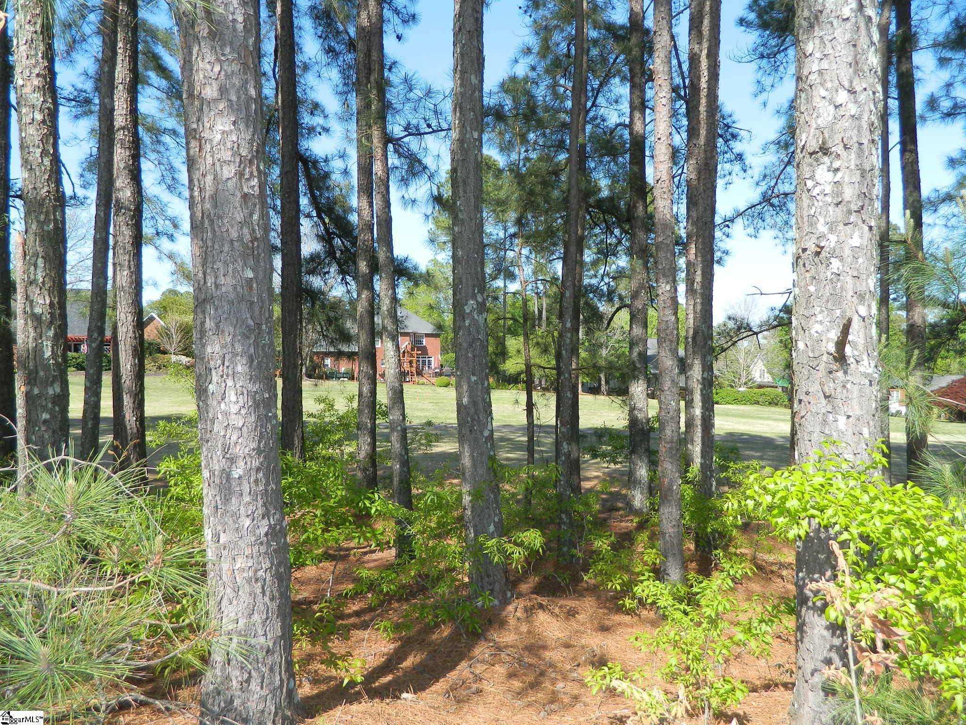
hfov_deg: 69.4
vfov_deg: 54.9
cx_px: 483
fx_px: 698
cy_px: 362
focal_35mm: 25
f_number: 3.1
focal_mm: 4.5
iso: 110
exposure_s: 1/500
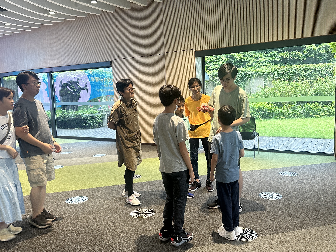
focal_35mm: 31
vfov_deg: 45.4
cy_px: 127
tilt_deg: -6.9
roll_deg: +2.3
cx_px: 173
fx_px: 301
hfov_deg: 58.3
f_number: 1.78
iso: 250
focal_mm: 6.86
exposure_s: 1/60
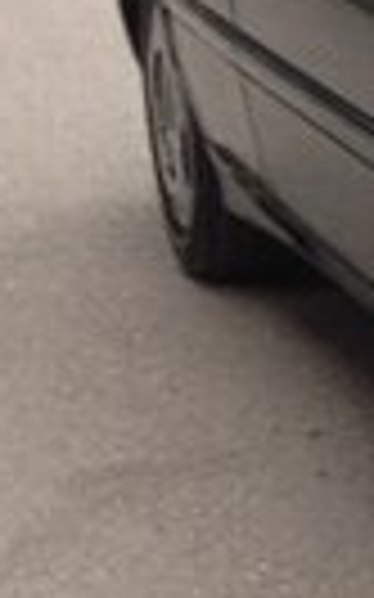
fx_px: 2824
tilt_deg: -13.2
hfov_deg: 6.8
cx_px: 1140
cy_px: 366
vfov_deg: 12.1
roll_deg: -0.2
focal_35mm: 173
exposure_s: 1/60
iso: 50
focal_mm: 4.12
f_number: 2.4
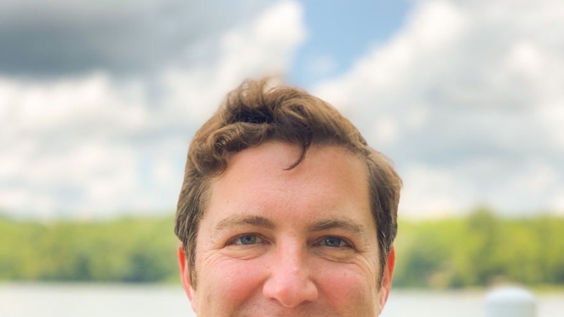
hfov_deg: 27.9
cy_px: 359
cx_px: 281
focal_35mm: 76
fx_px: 1136
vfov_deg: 15.4
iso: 20
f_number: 2
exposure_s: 1/350
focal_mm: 6
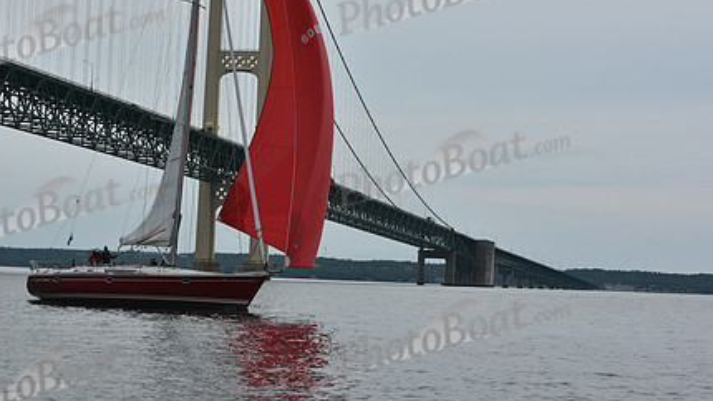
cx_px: 252
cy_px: 102
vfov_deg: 12.2
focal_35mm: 99
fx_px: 1872
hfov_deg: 21.5
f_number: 9
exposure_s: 1/800
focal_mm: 70
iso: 250
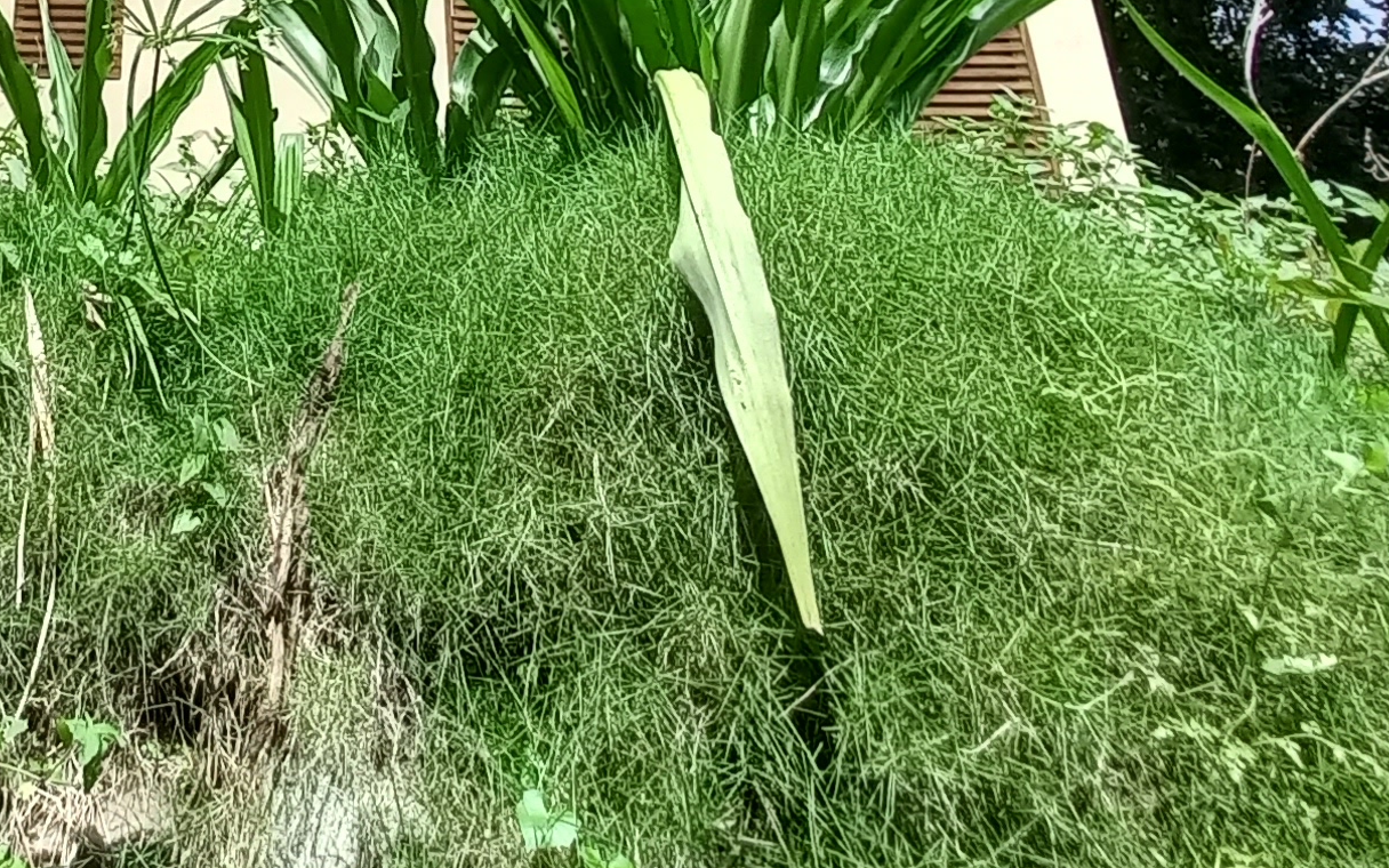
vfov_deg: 27.0
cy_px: -348
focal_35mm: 37
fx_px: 1401
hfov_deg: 46.1
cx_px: 67
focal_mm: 1.42
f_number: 2.2
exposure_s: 1/526
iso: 40
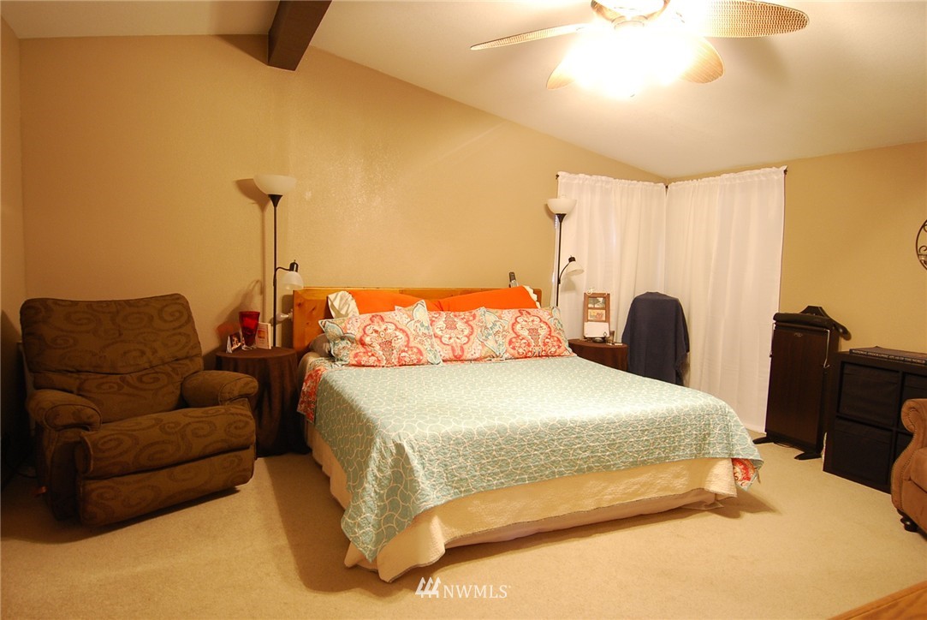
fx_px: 541
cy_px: 310
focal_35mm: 21
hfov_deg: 81.2
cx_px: 464
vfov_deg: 59.6
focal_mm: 14
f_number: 4
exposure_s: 1/3
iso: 400
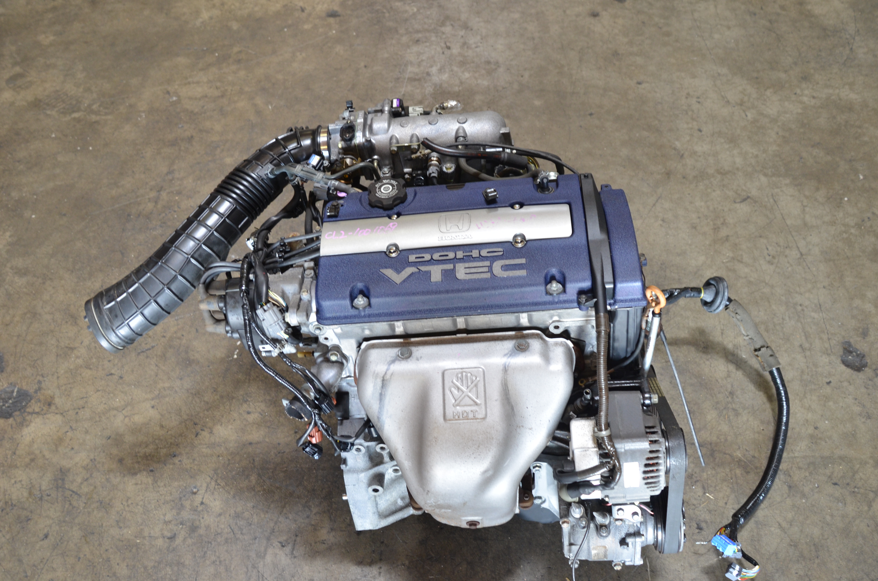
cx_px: 439
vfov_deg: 36.7
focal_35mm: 36
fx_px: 876
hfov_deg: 53.2
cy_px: 290
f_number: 4
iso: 500
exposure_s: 1/60
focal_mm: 24
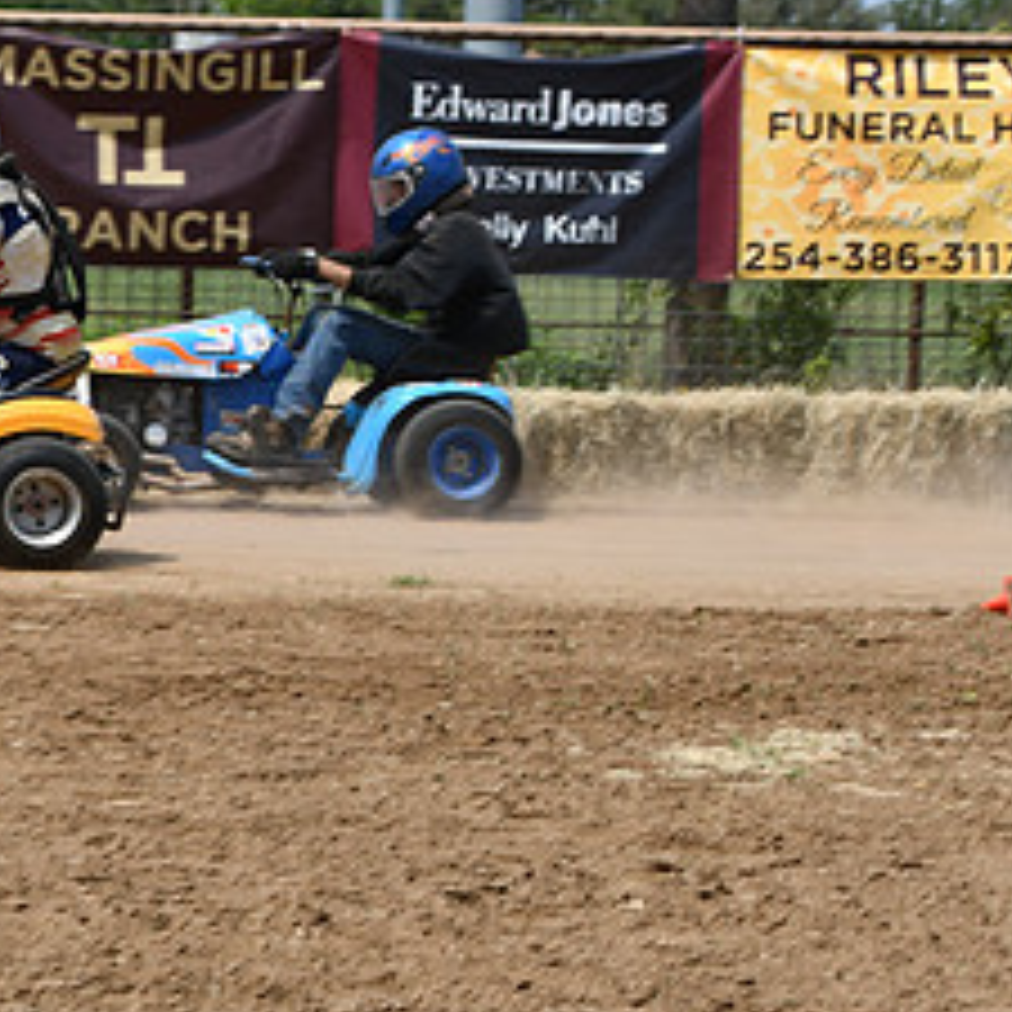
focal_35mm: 270
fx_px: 8930
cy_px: 286
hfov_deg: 6.5
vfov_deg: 6.5
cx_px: -130
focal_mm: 82
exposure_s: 1/400
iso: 100
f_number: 10
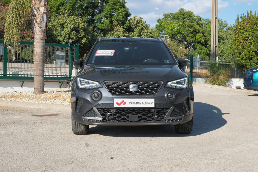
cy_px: 86
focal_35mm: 58
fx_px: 416
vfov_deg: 23.4
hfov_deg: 34.5
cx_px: 129
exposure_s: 1/160
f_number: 9
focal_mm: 38.5
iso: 160
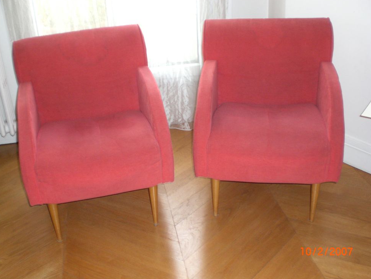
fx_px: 418
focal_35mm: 39
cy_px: 138
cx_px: 186
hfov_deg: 47.9
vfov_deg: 36.8
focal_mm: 6.3
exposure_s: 1/60
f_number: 3.1
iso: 200
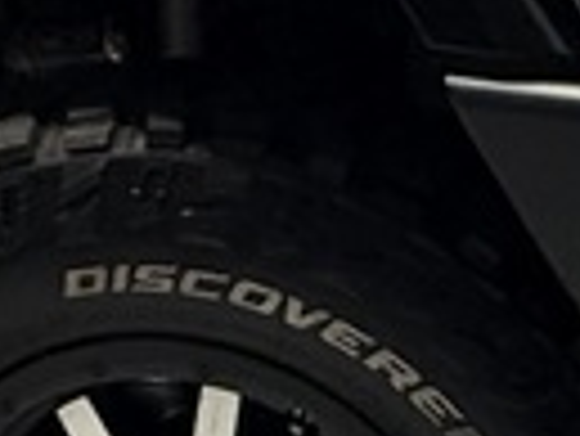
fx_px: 1862
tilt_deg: -7.7
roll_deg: +0.8
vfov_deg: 13.1
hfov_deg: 17.2
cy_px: -36
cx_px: -27
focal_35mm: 111
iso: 500
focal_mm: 2.22
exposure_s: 1/100
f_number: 2.2
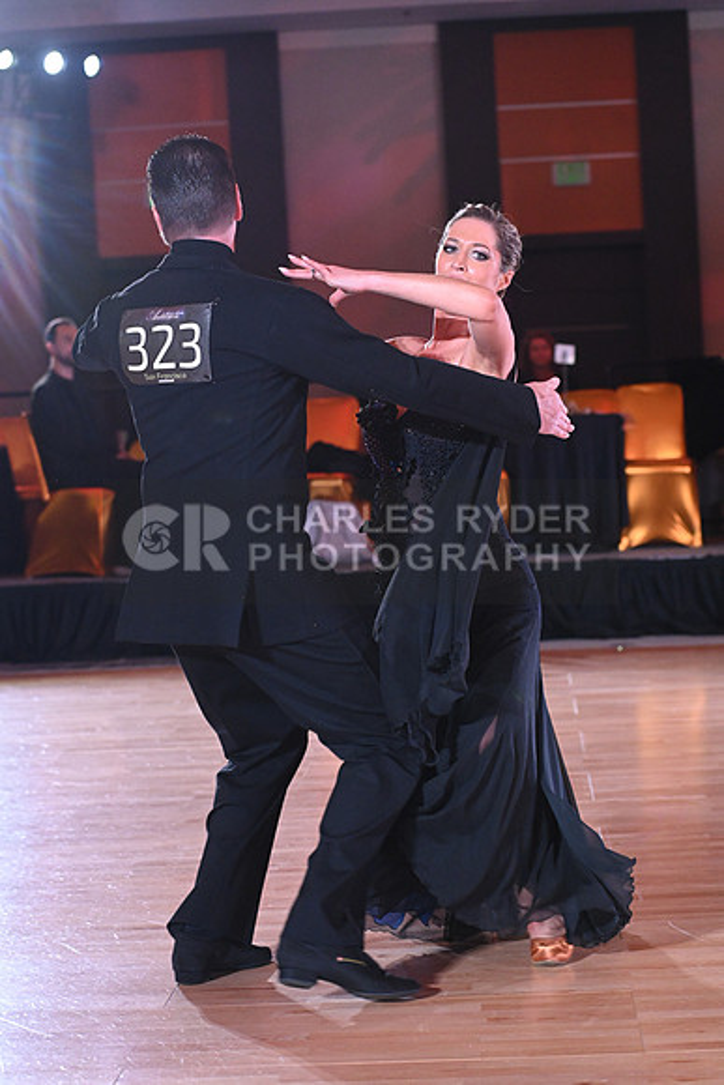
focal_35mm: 85
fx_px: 2562
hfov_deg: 16.1
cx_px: 362
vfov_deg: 23.9
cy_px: 542
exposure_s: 1/400
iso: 5000
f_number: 4.5
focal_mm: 85
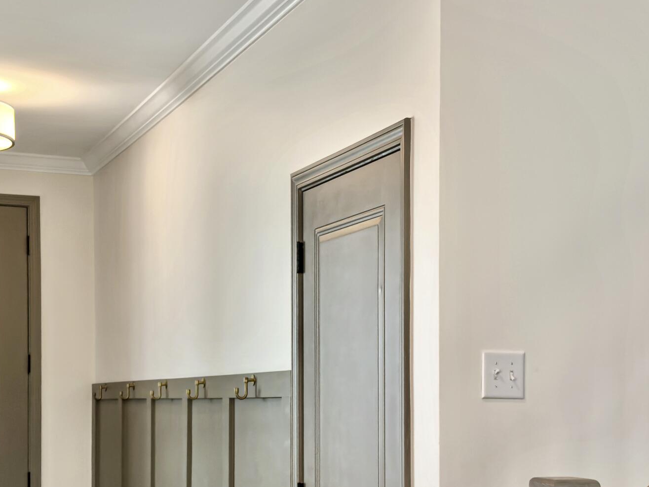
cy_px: 417
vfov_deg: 19.9
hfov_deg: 26.7
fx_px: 1369
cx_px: 342
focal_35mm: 73
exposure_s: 1/120
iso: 160
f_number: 1.8
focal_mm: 6.76
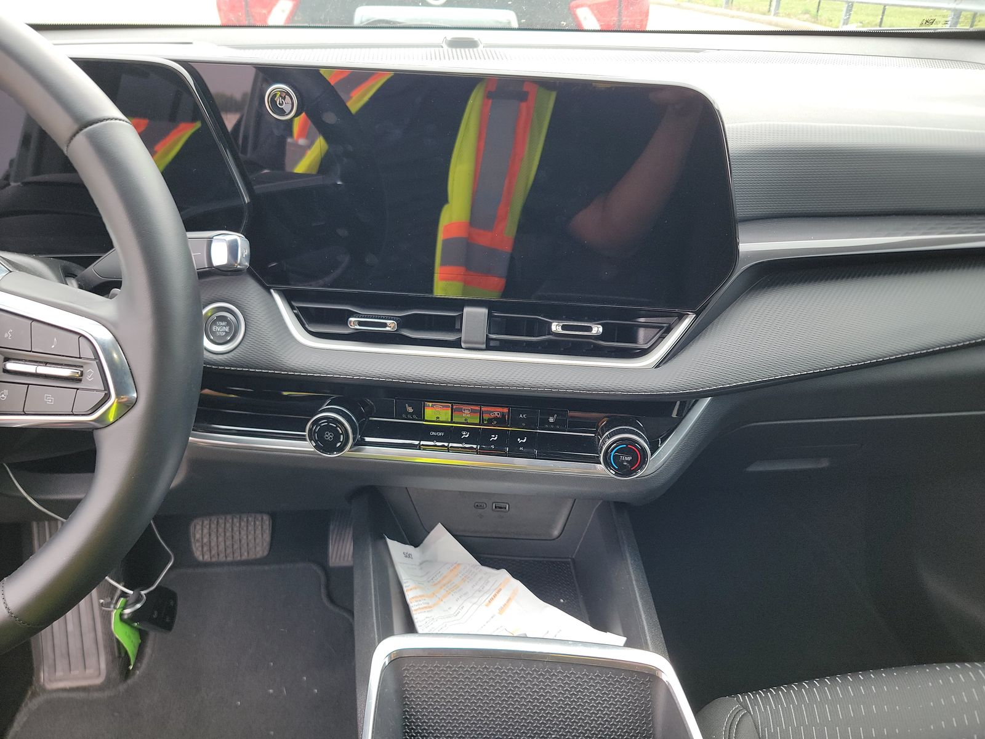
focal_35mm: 24
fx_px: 683
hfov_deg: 71.6
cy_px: 370
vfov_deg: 56.8
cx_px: 492
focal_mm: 6.7
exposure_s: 1/59
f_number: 1.8
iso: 70
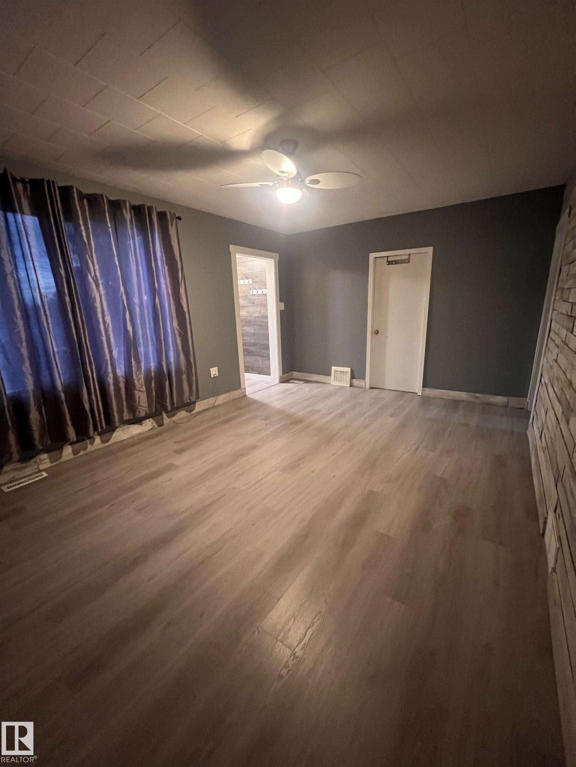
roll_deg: +1.9
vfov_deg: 106.2
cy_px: 384
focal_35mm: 13
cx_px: 288
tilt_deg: -13.1
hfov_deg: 89.9
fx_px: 288
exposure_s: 1/40
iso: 1000
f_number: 1.8
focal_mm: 1.57
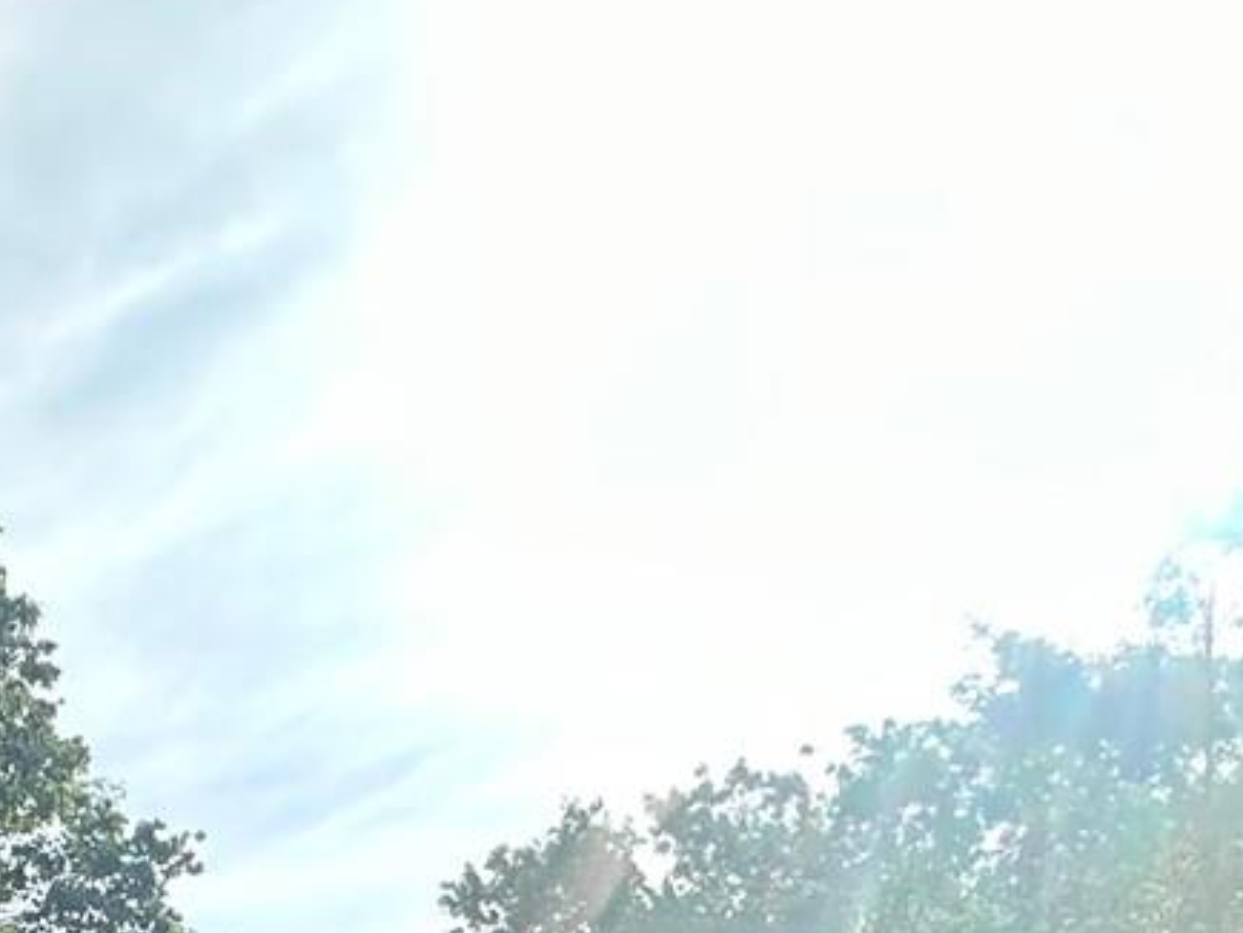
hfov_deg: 28.6
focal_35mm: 66
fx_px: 2371
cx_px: 198
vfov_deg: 16.9
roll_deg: -0.7
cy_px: 1837
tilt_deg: +2.0
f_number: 2.2
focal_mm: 2.22
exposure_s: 1/581
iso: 40
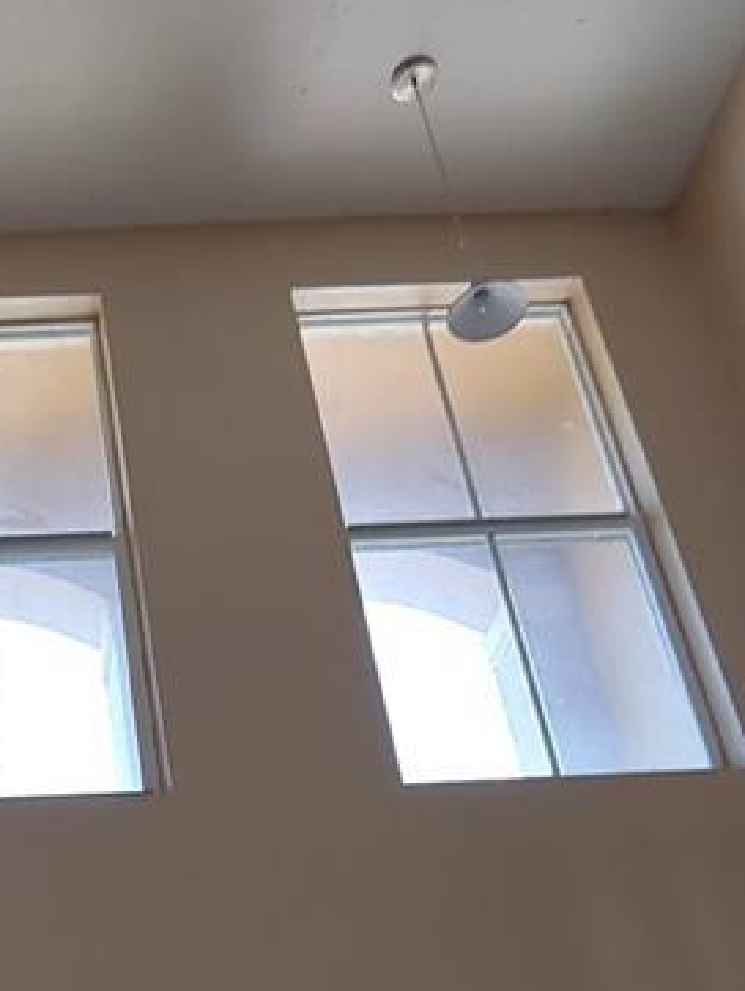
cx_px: -79
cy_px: 873
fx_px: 1519
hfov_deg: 25.5
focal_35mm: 53
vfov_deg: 34.3
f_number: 1.9
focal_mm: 2.18
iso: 100
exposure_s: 1/40
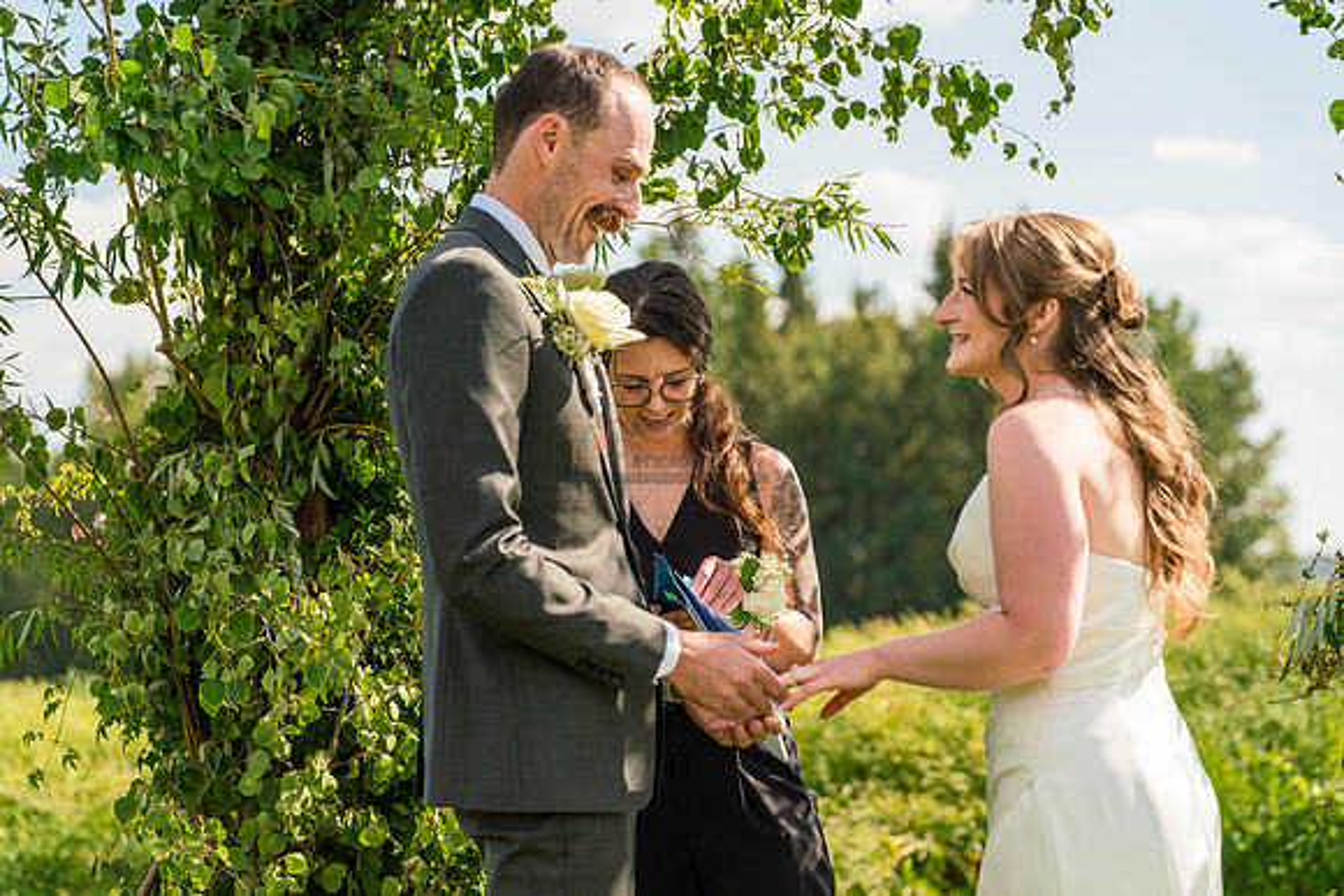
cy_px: 448
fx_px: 3809
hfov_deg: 20.0
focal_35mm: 102
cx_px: 672
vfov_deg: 13.4
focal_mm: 102
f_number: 4.5
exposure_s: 1/1600
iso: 400
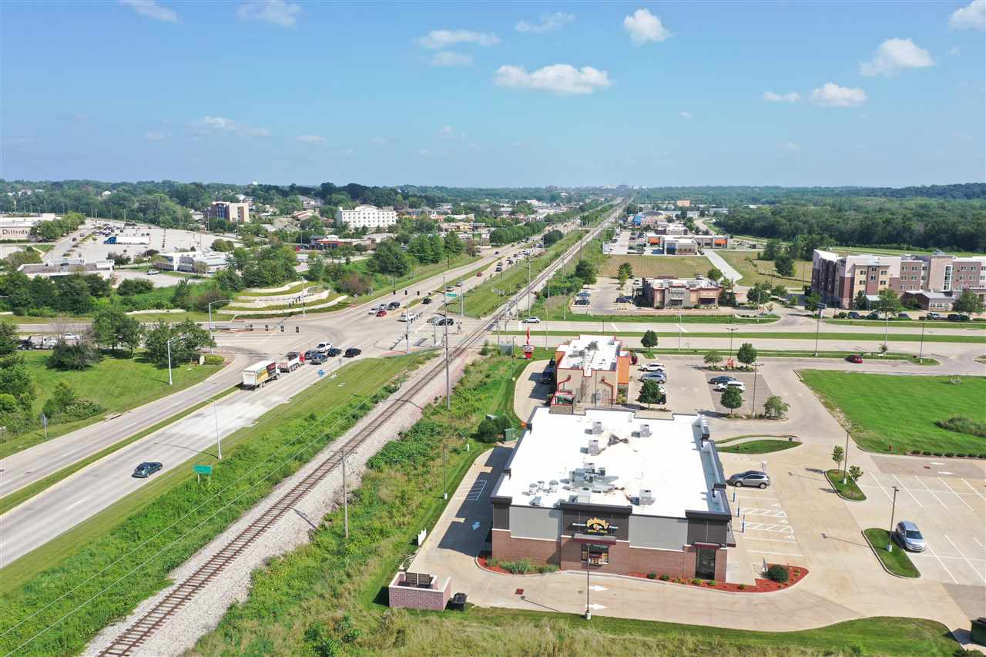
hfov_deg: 65.5
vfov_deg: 46.4
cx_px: 493
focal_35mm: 28
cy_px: 328
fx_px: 767
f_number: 5.6
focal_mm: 10.26
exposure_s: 1/400
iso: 100
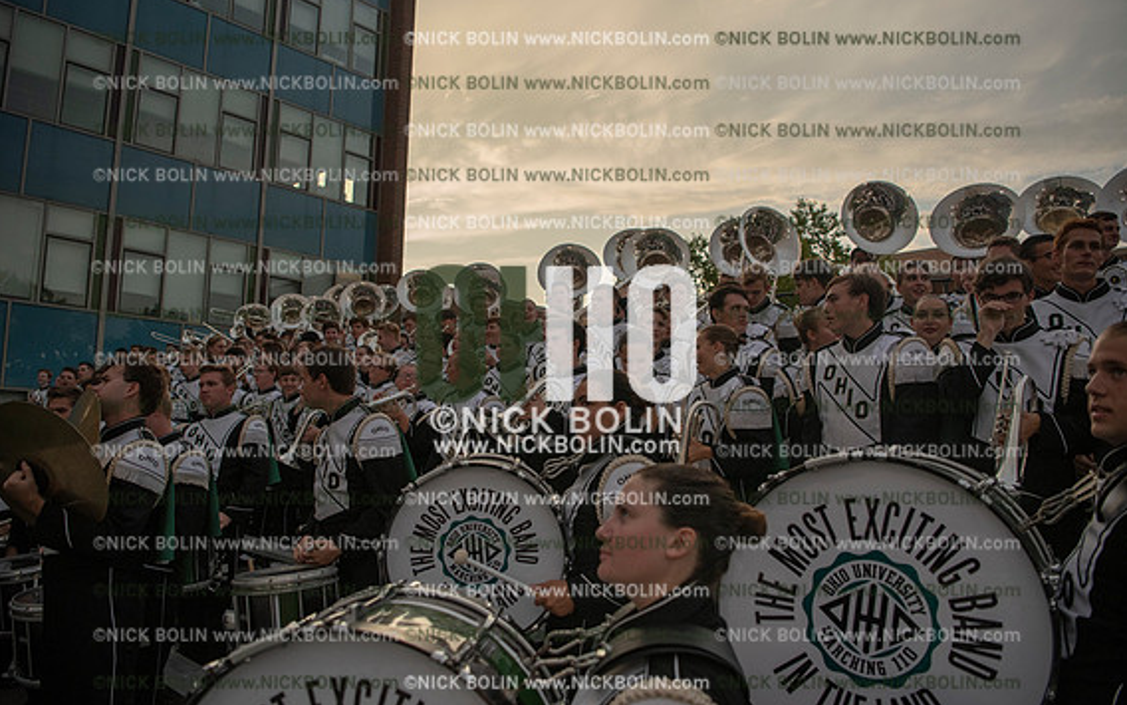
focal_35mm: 25
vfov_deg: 49.3
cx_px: 556
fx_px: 768
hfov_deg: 72.5
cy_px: 360
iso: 800
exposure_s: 1/4000
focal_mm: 24
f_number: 3.2
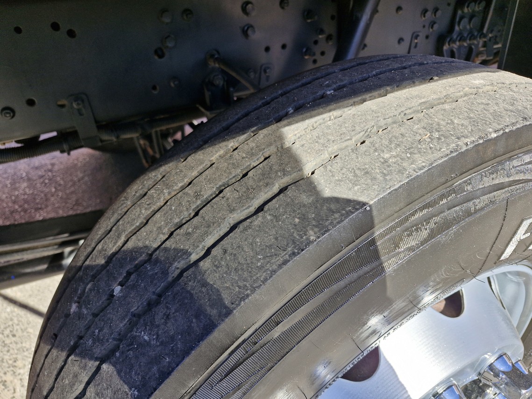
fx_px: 353
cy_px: 200
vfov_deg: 58.9
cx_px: 266
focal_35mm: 23
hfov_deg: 73.9
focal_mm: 5.54
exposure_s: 1/252
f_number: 1.8
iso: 50
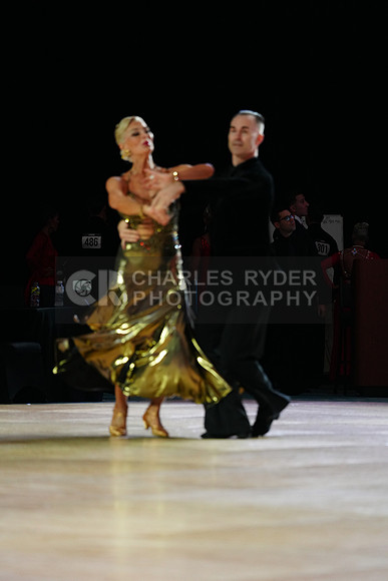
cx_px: 194
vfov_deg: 11.4
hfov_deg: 7.6
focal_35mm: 180
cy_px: 290
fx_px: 2908
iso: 2500
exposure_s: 1/320
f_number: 4
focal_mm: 180
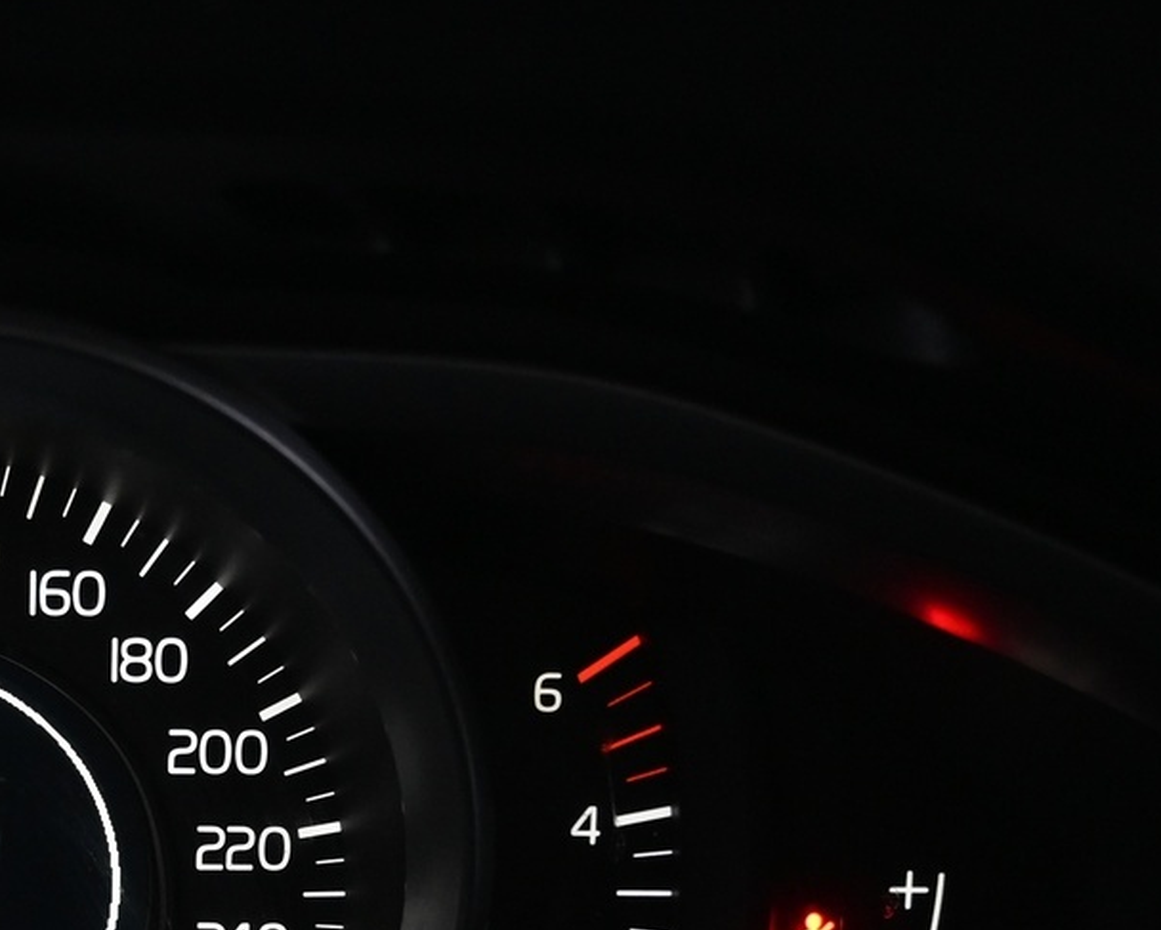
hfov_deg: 22.4
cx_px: -109
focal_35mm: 81
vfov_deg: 18.7
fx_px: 2772
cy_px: 838
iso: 2000
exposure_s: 1/30
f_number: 4
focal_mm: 21.5
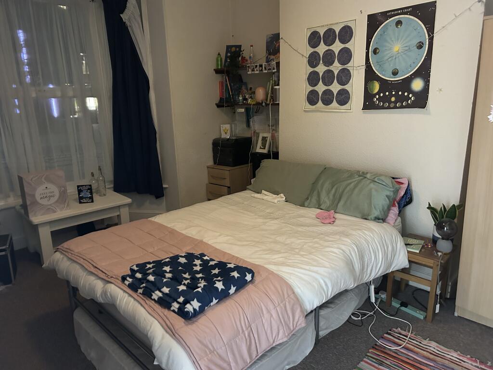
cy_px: 185
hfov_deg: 67.3
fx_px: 370
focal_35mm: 26
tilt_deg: -13.5
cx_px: 246
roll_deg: +1.9
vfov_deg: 53.1
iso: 640
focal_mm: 5.7
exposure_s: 1/33
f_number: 1.5
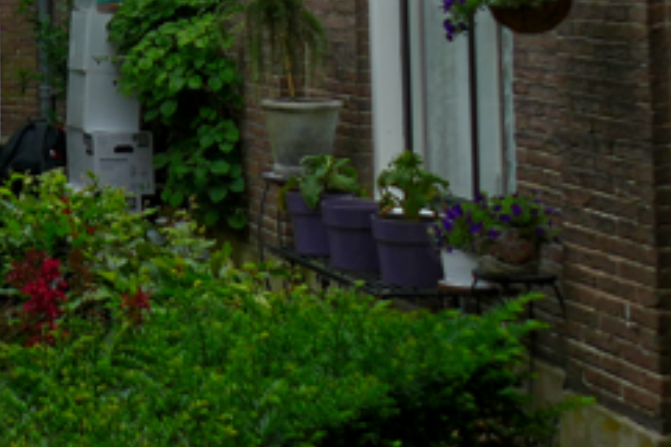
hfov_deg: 16.9
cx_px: -419
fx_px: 1974
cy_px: -179
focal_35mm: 106
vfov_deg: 12.4
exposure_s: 1/1300
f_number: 2.8
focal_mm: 9.1
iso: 125
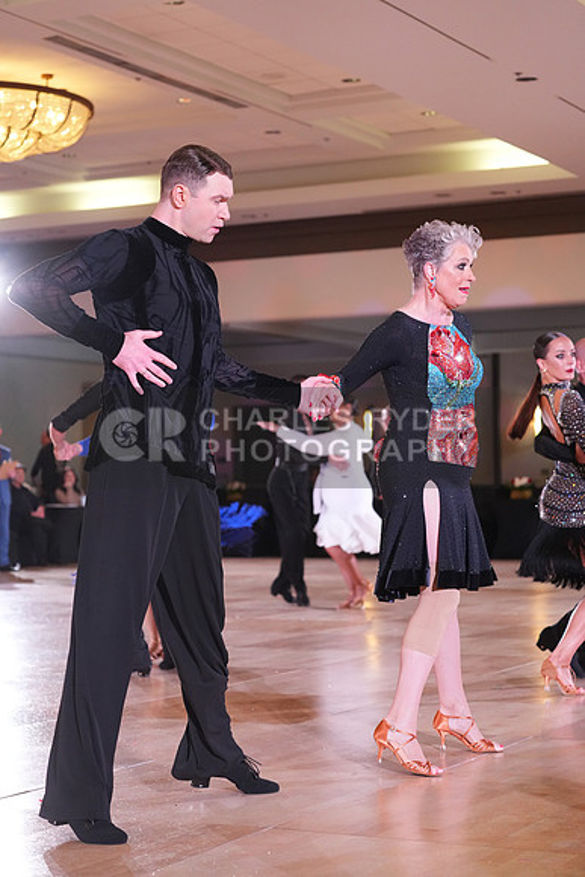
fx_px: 1705
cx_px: 292
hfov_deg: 19.5
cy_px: 438
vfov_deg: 28.8
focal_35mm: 70
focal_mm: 70
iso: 3200
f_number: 4
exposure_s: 1/250
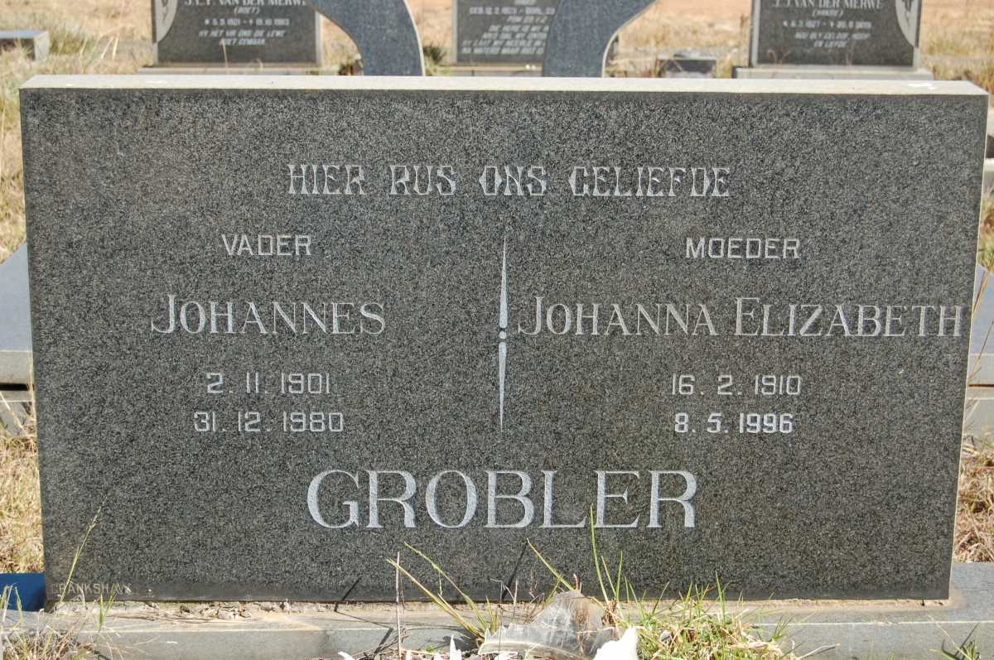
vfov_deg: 20.1
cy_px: 330
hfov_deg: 29.9
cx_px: 497
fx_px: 1861
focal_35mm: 68
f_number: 6.3
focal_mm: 45
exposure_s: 1/200
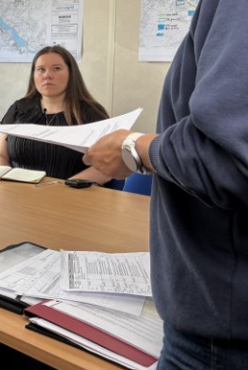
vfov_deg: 35.1
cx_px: -80
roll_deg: -0.6
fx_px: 578
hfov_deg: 21.7
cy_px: 106
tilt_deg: -5.3
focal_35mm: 56
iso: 64
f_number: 1.6
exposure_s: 1/121
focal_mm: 5.96
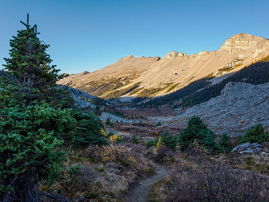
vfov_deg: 39.7
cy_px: 101
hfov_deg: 51.4
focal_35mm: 36
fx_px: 280
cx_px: 134
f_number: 8
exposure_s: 1/60
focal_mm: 18
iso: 200
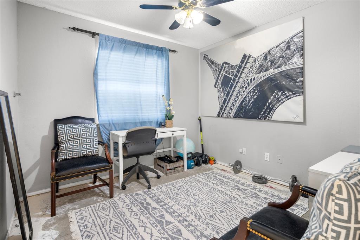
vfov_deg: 70.4
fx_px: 170
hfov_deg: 93.3
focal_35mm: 17
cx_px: 180
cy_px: 120
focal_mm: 17
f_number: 7.1
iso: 400
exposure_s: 10
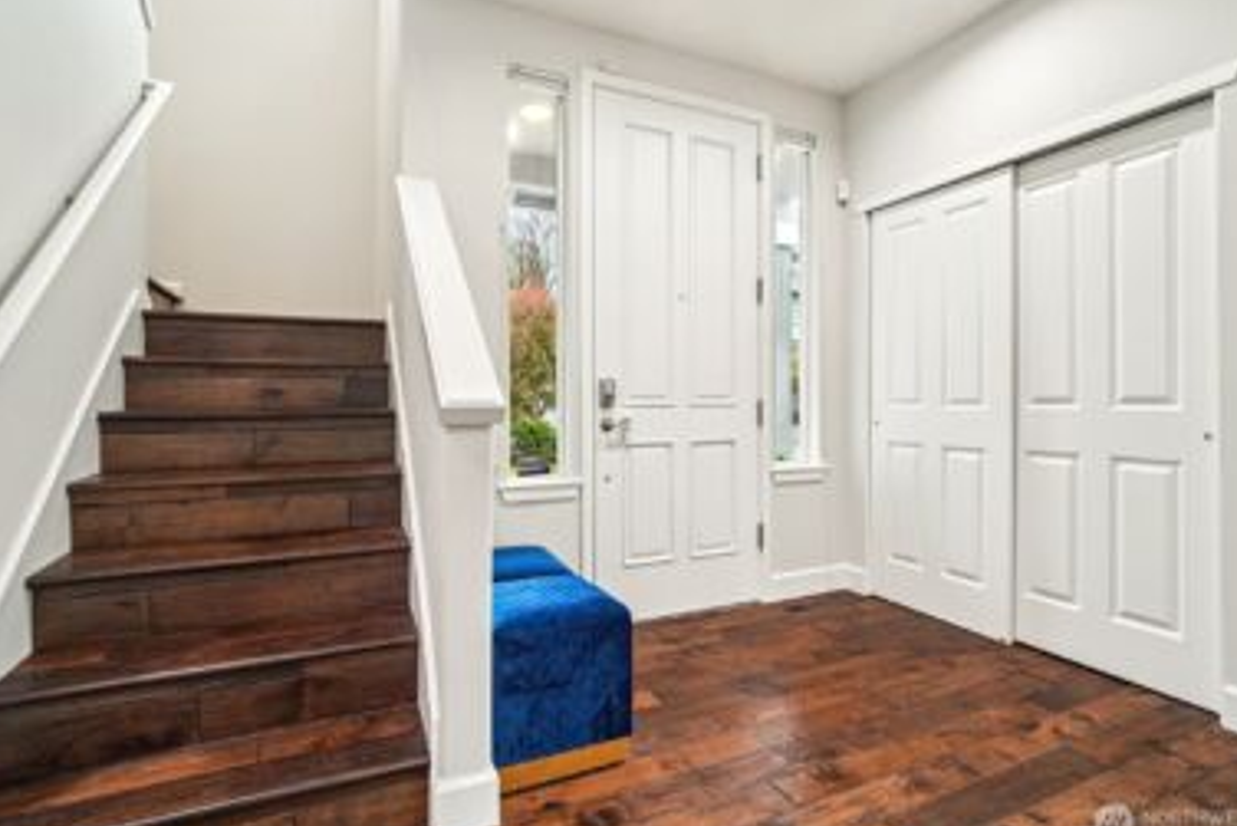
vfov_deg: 70.5
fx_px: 584
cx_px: 625
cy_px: 413
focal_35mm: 17
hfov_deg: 93.3
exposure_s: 1/30
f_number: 8
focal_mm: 16
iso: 1600
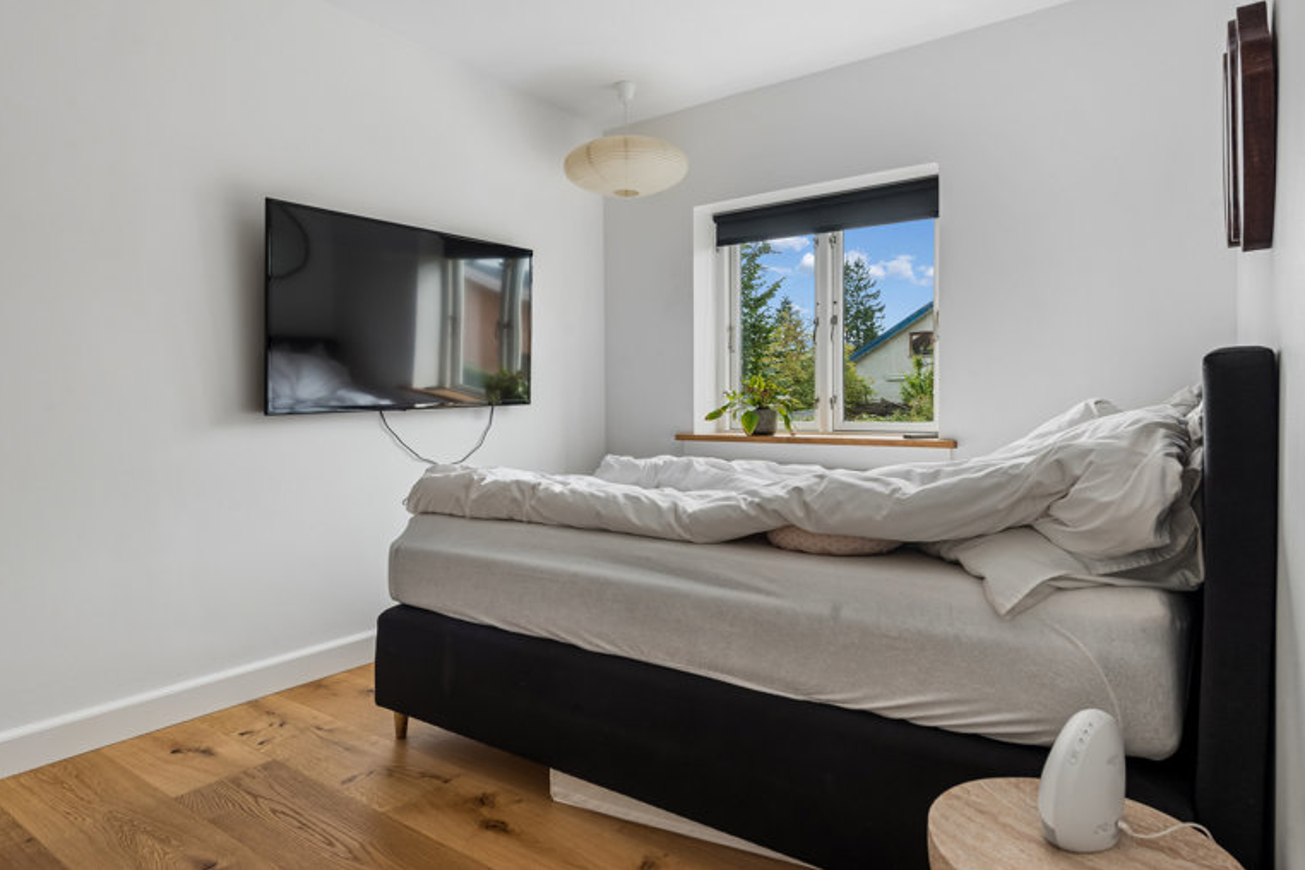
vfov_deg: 59.5
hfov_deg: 81.2
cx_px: 652
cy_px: 415
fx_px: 761
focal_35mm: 21
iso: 250
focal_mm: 20
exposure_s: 1/20
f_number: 9
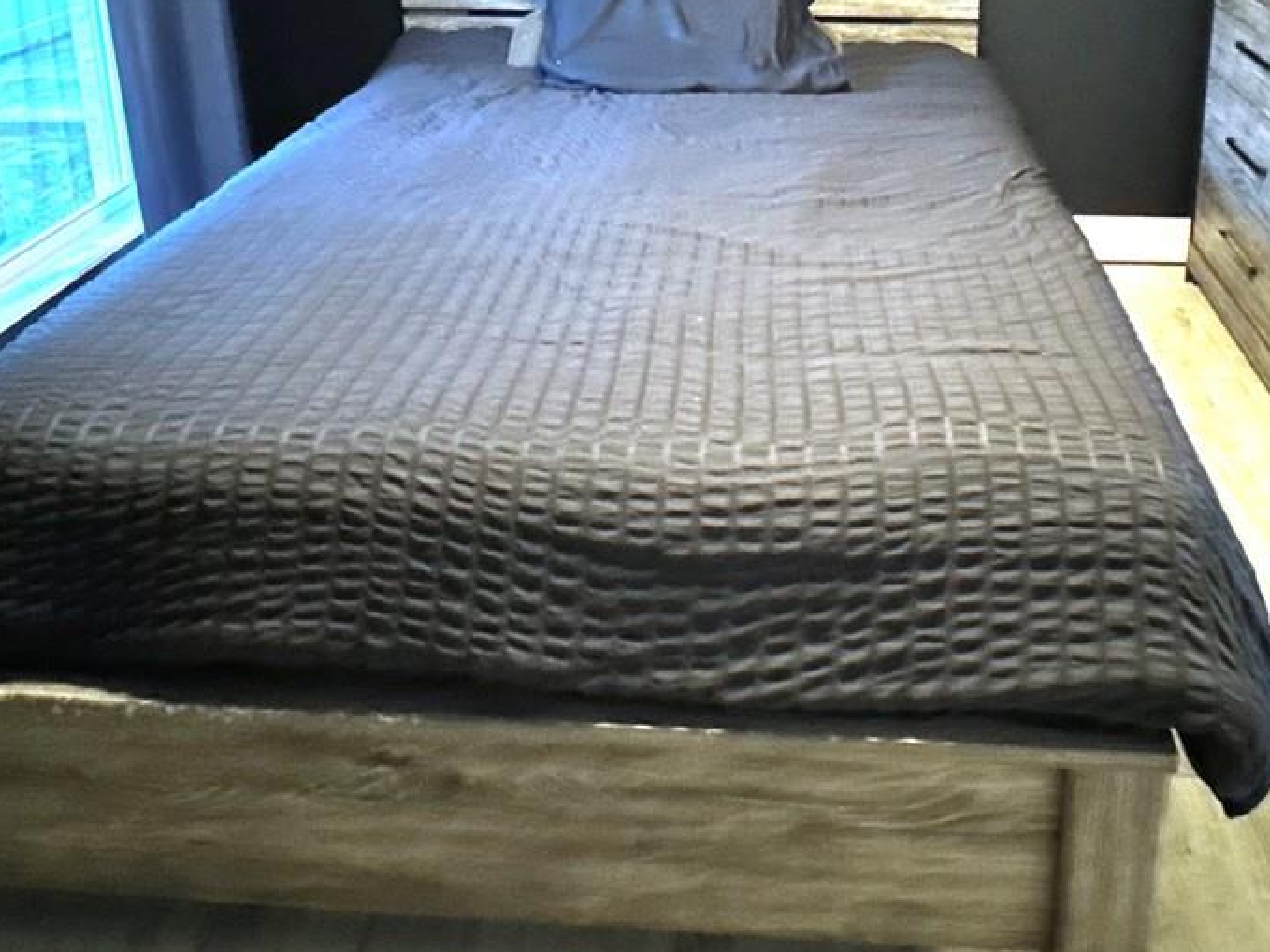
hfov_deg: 54.9
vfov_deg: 39.2
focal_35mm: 33
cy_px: 58
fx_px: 1210
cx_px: 772
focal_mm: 2.22
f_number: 2.2
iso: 1000
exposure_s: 1/40
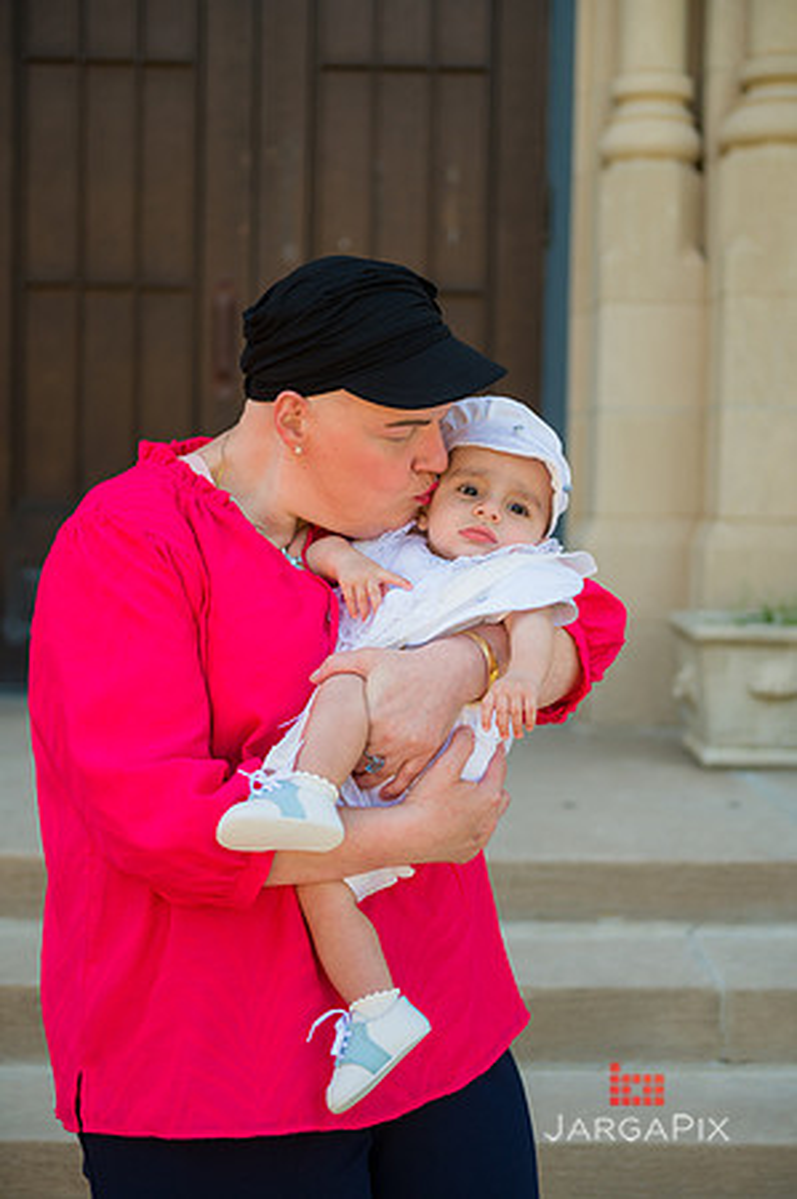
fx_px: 1997
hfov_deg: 22.6
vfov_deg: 33.4
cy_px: 600
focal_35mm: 60
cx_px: 398
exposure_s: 1/640
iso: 320
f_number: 4
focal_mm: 60
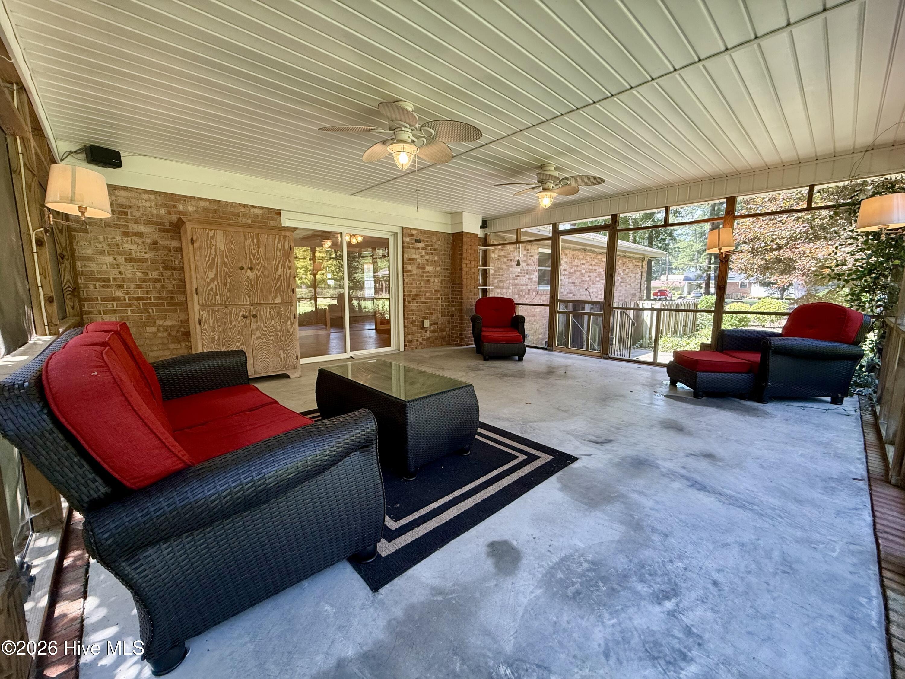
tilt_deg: -7.8
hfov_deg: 102.1
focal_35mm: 14
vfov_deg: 85.7
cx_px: 452
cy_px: 340
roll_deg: -0.1
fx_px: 366
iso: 200
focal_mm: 2.22
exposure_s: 1/120
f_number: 2.2
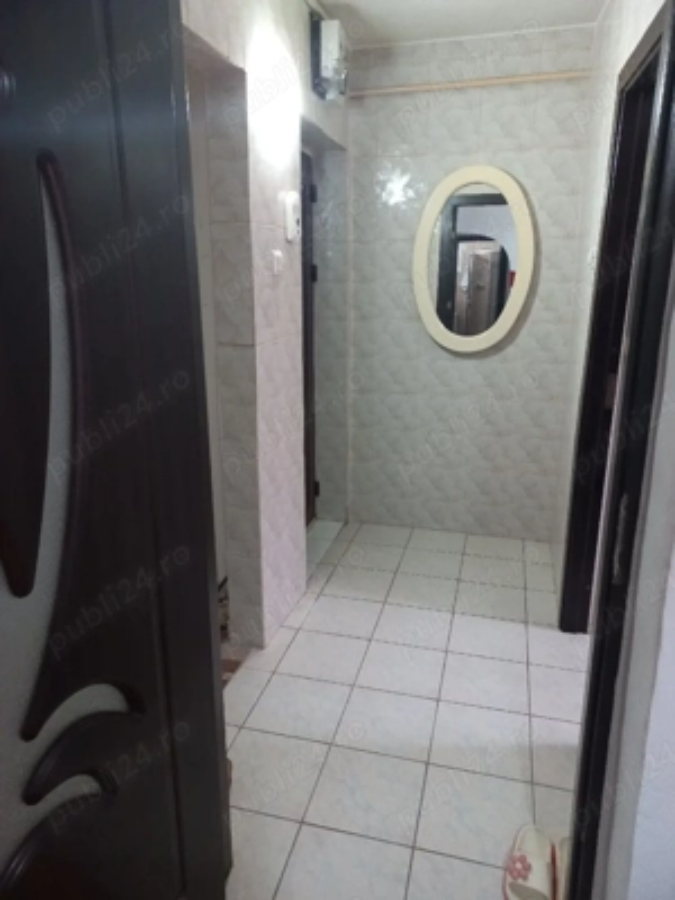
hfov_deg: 54.9
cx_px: 338
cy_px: 450
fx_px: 650
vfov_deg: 69.4
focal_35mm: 25
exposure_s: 1/25
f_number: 1.8
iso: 320
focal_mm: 4.6
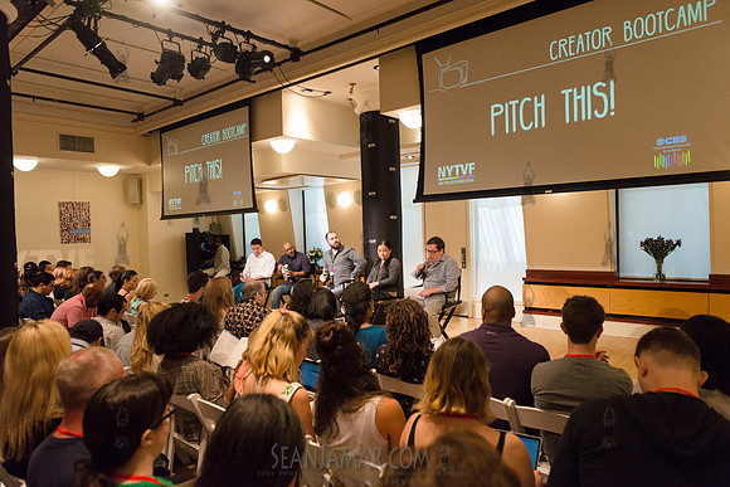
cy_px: 244
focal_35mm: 24
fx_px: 487
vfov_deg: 53.2
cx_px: 365
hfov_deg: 73.7
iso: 3200
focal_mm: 24
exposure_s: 1/500
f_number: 4
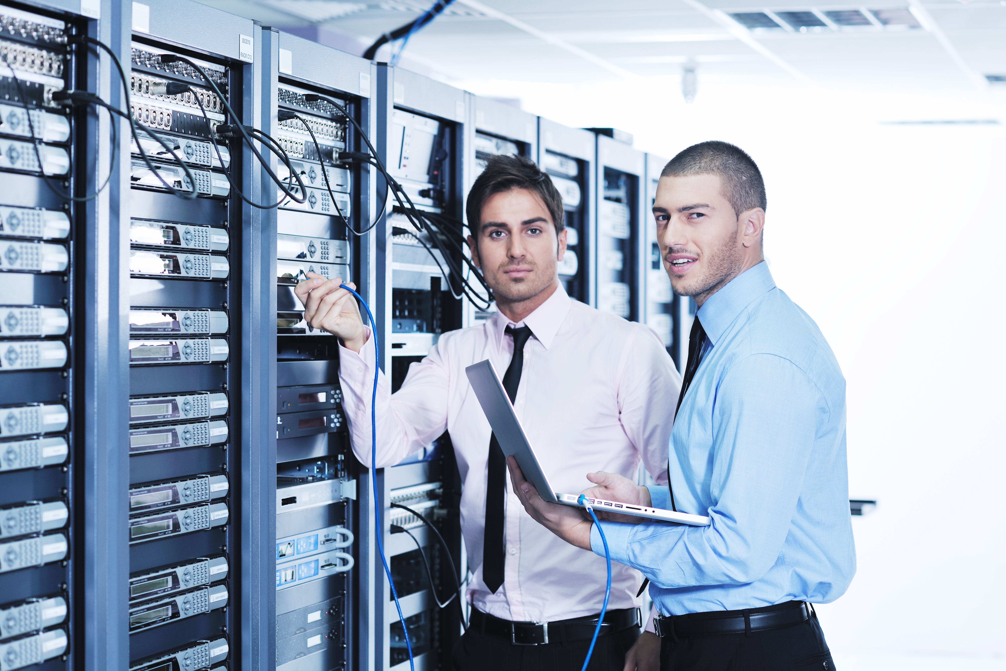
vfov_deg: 16.1
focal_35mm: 85
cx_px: 503
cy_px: 336
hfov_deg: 23.9
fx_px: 2375
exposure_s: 1/100
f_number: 3.5
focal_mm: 85
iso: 50
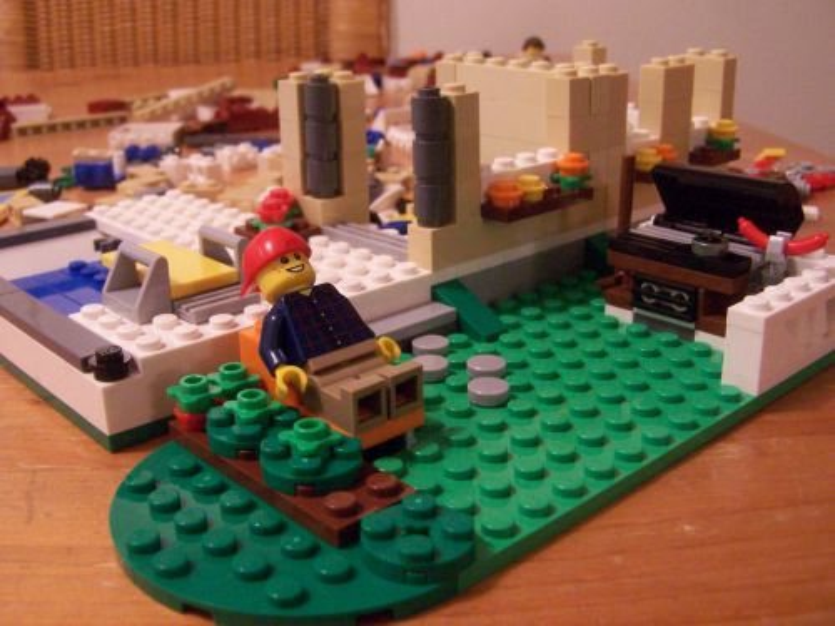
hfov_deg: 49.0
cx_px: 418
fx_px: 917
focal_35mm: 38
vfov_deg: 37.7
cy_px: 313
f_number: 4
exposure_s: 1/6
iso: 400
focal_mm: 6.3
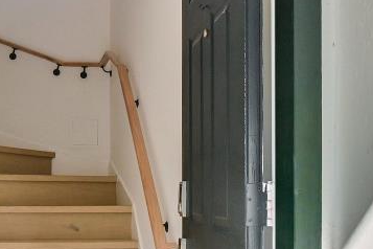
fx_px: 653
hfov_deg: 30.9
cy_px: 233
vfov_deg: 21.0
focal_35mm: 63
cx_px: 63
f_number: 8
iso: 200
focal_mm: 10
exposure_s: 1/50
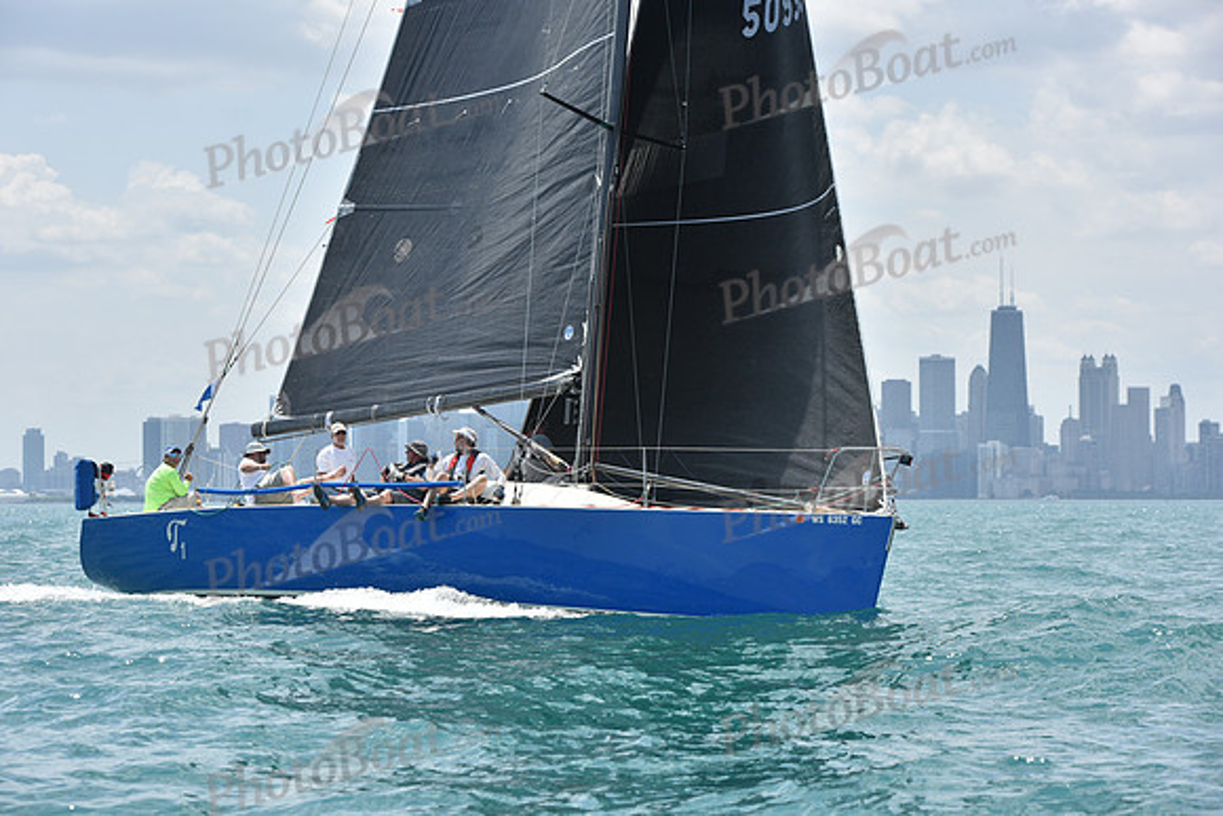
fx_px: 3398
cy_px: 408
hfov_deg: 20.4
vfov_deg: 13.7
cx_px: 612
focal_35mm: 100
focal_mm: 100
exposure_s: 1/1250
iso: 250
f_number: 6.3
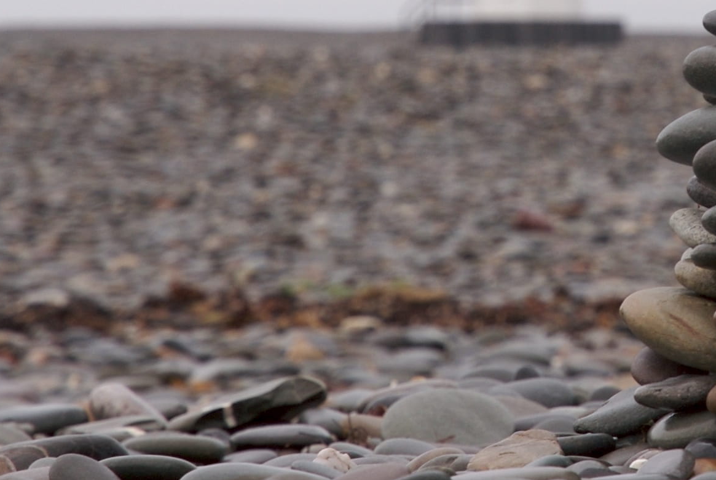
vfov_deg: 3.9
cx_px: 675
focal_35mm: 350
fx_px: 6970
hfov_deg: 5.9
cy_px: -97
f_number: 5.6
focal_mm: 70
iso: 250
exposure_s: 1/30
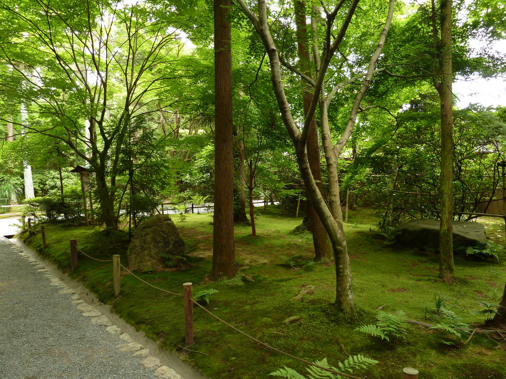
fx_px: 365
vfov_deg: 54.9
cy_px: 190
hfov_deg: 69.4
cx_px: 253
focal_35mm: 25
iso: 80
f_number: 3.3
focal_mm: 4.1
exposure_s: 1/10
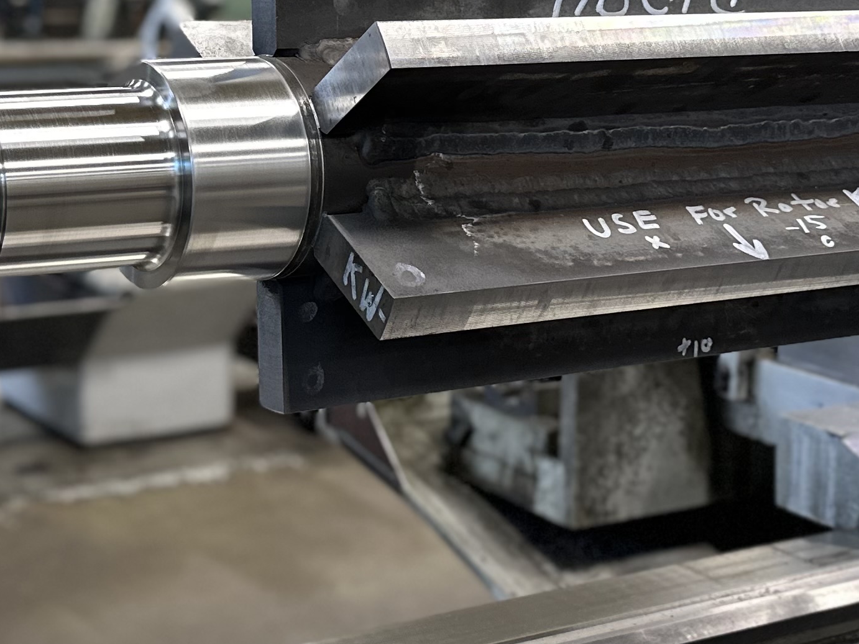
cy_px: 152
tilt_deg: -8.1
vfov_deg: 20.8
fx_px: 1737
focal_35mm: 70
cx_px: 255
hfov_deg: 27.5
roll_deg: -0.7
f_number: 1.78
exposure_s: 1/121
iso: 200
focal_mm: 6.86
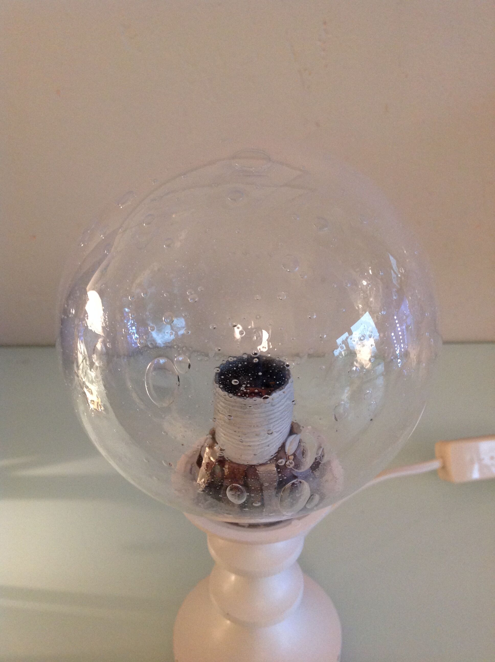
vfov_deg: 52.7
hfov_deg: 40.6
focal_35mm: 35
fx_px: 669
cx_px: 248
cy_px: 331
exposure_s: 1/17
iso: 200
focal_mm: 4.28
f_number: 2.4
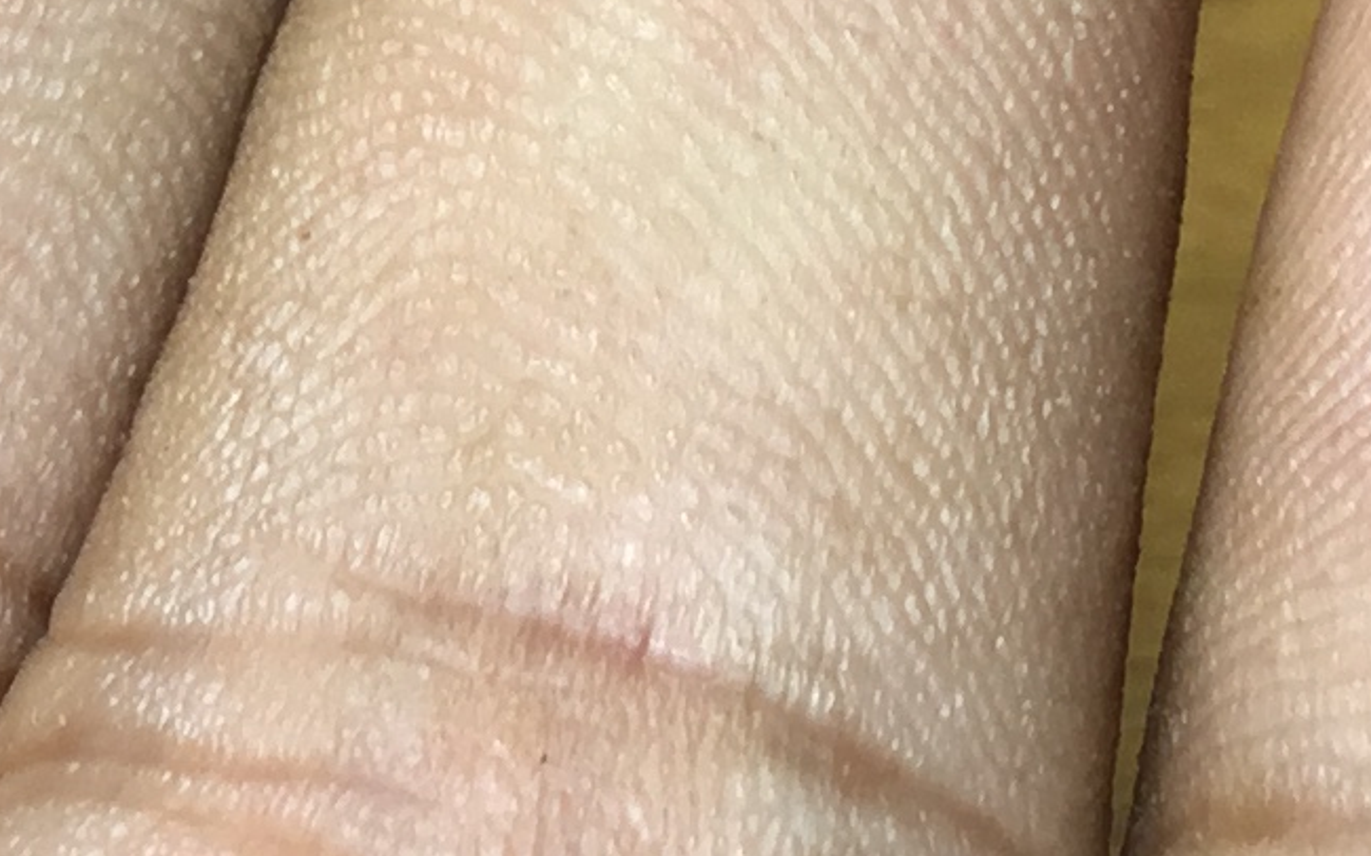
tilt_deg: -52.7
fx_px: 6164
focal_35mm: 165
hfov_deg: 12.4
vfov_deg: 7.9
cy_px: -103
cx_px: -276
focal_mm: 3.3
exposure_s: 1/126
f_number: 2.4
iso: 25
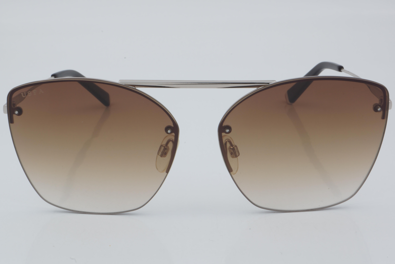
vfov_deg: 16.6
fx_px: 905
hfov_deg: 24.6
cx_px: 198
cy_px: 132
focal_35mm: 82
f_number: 32
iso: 100
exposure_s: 1/3
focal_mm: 55
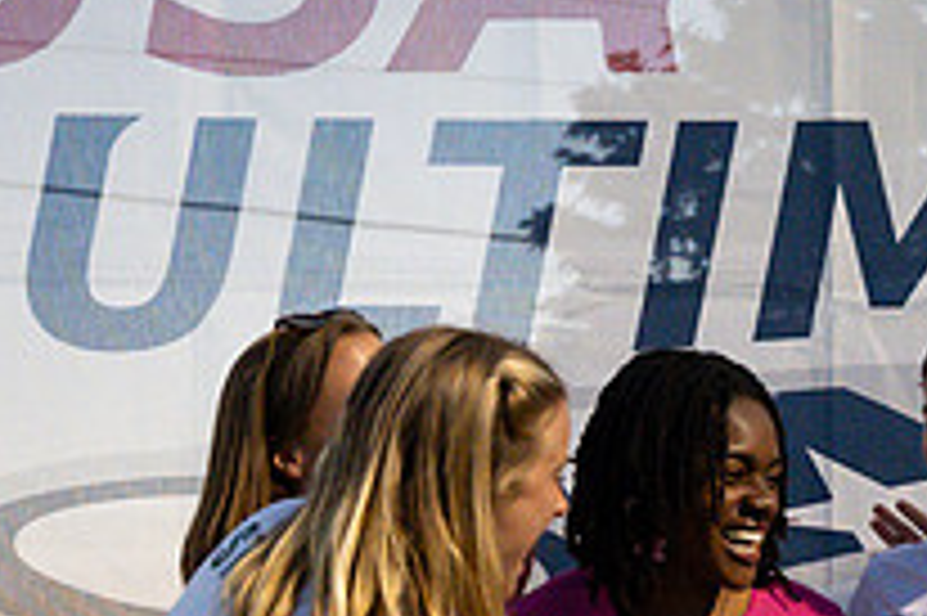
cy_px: 920
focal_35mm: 125
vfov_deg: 10.6
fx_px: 3216
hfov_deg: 16.2
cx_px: 861
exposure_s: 1/200
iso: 5000
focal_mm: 30
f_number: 4
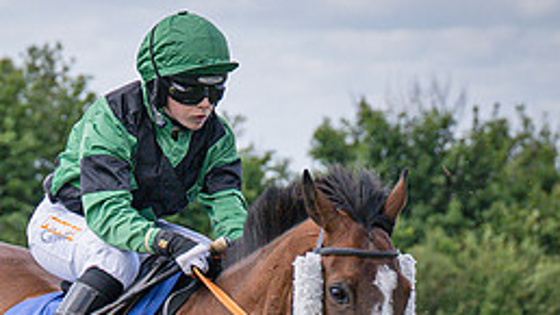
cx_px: -43
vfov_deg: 2.7
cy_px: 430
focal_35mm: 446
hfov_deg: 4.8
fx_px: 6621
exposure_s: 1/3200
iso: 400
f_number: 3.5
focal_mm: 70
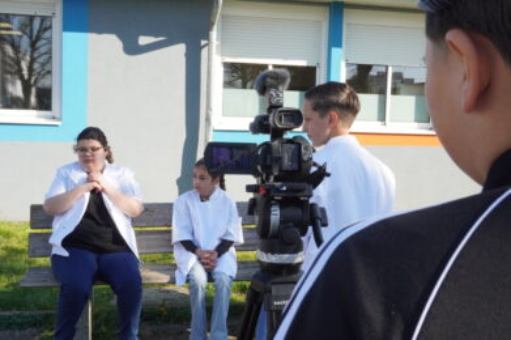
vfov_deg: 30.8
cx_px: 256
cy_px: 170
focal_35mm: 44
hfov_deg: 45.0
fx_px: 617
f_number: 22
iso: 400
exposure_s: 1/50
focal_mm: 29
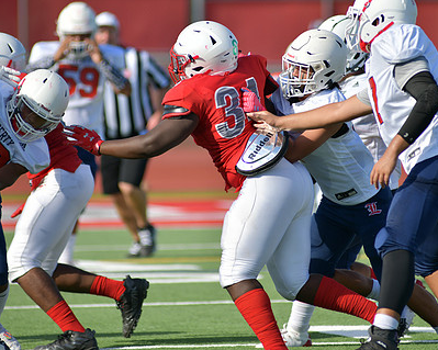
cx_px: 243
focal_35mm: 409
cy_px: 140
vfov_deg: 3.8
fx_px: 5301
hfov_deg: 4.7
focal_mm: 300
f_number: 3.5
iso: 110
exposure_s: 1/2000
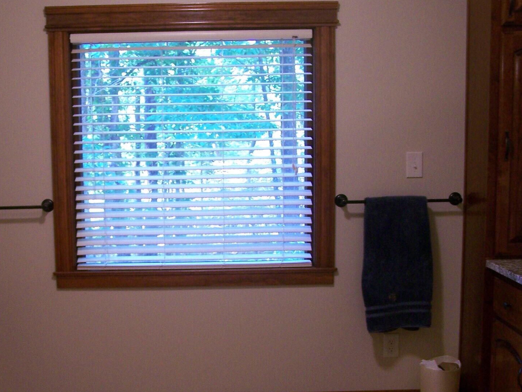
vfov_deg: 27.0
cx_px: 188
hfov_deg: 35.3
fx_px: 814
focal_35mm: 54
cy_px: 214
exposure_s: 1/13
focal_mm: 6.3
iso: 160
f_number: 2.8
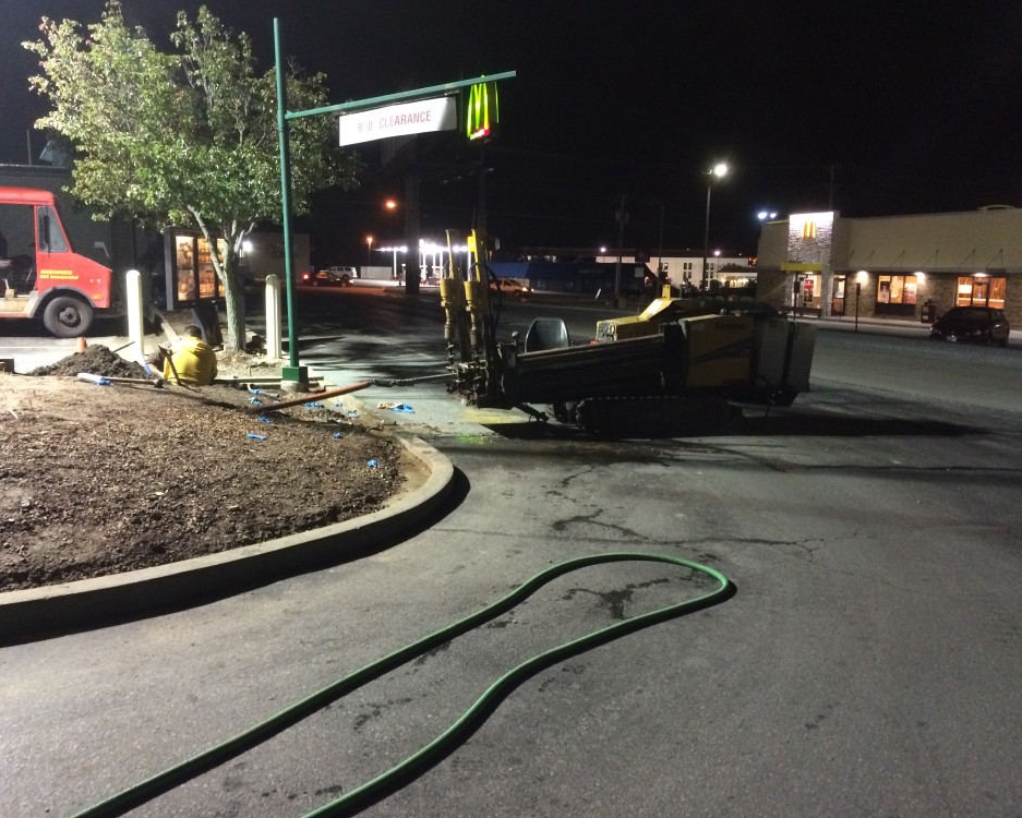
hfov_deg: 55.7
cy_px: 402
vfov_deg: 45.8
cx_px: 505
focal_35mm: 32
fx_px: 968
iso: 320
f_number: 2.2
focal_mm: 4.12
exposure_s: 1/24
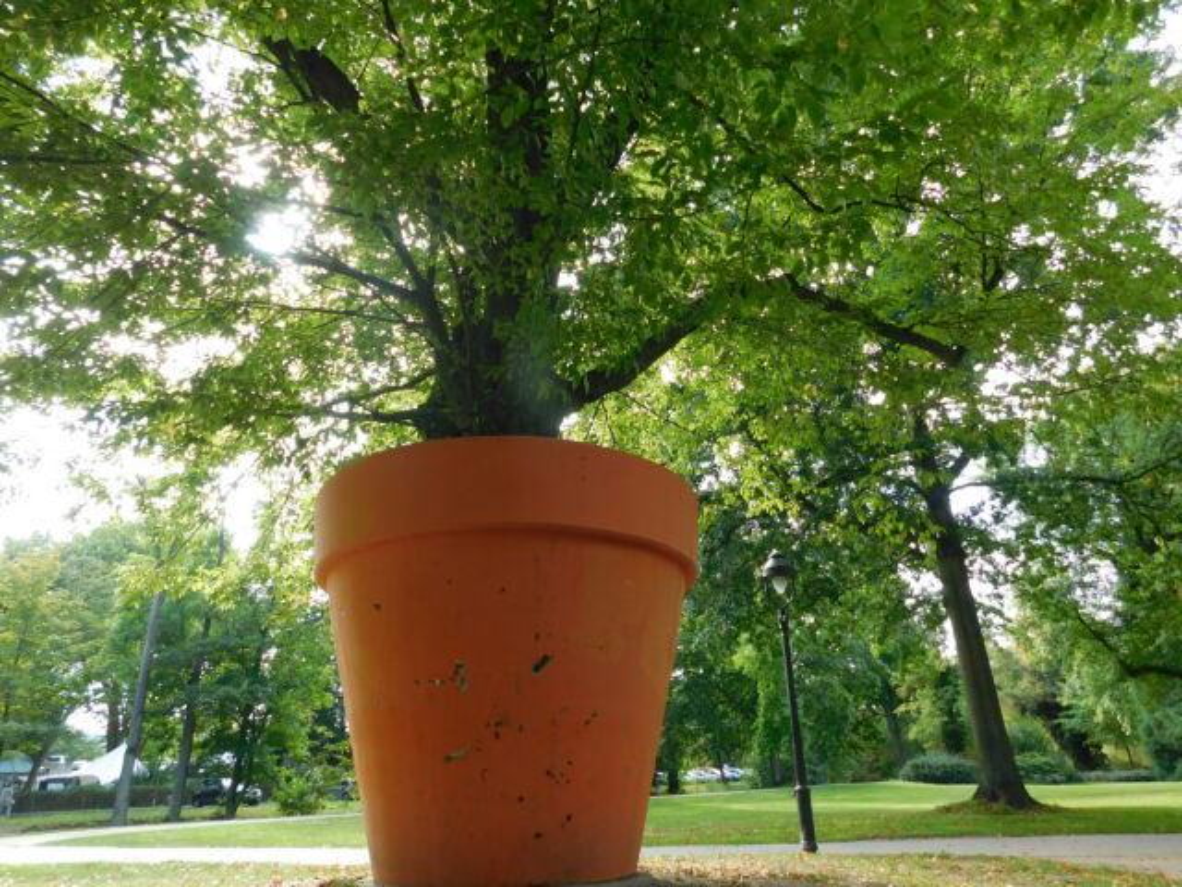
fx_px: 785
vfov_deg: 58.9
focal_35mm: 23
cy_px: 444
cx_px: 591
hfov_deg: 73.9
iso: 125
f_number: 3
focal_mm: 4
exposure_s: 1/200
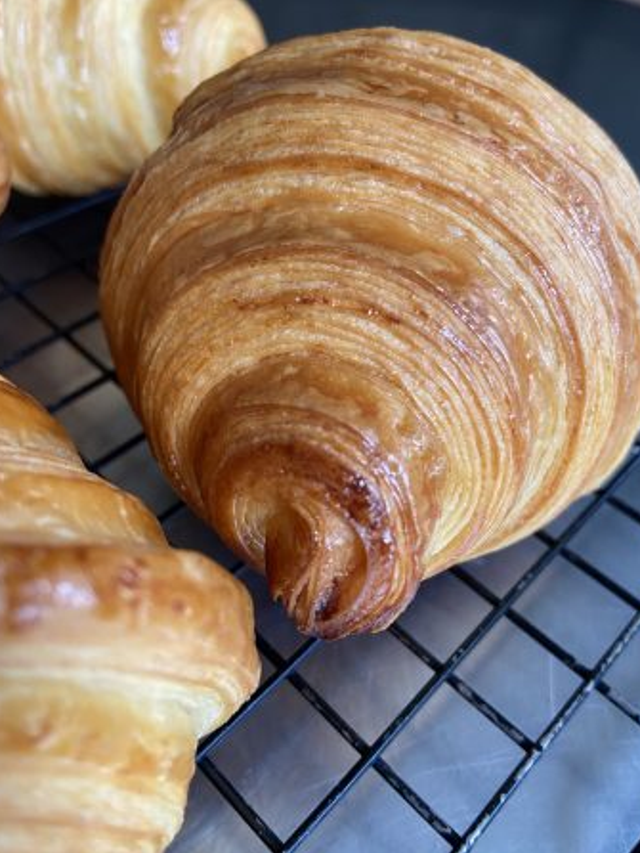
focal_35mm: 28
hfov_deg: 49.8
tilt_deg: -49.4
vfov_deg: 63.4
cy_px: 446
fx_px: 690
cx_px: 316
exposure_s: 1/66
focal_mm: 4.25
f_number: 1.8
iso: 125
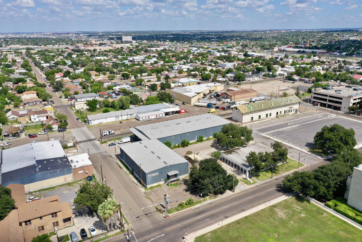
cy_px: 121
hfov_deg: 65.5
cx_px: 181
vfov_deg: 46.4
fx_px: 282
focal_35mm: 28
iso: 100
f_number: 6.3
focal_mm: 10.26
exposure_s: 1/640
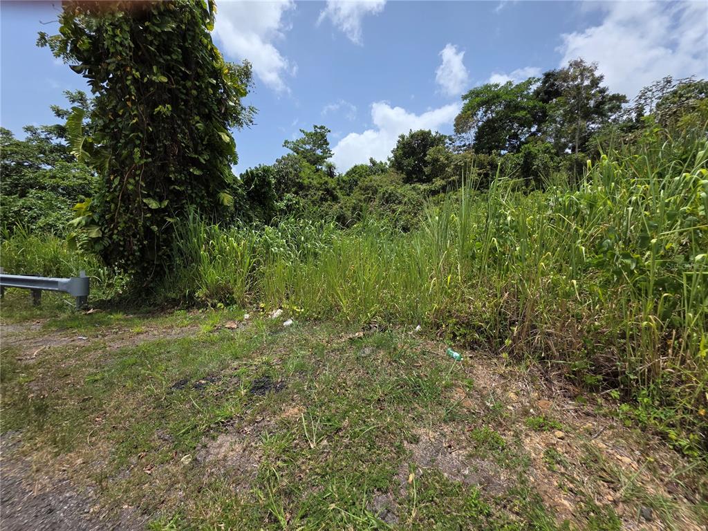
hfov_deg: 106.2
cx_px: 354
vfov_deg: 89.9
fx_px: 266
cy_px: 266
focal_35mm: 13
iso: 40
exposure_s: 1/2352
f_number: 1.9
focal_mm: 2.2
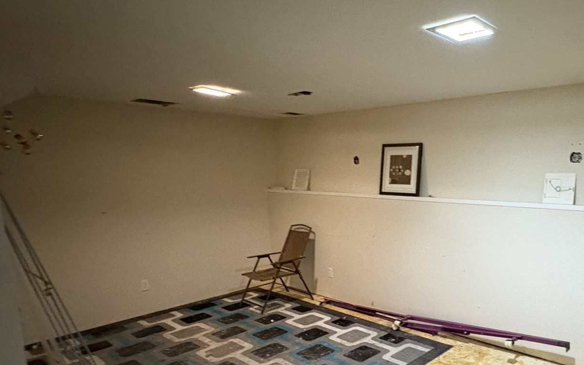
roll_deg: -0.2
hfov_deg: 66.5
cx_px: 459
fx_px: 398
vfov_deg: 48.8
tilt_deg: -7.6
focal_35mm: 25
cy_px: 227
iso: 800
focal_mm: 2.22
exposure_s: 1/30
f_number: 2.2
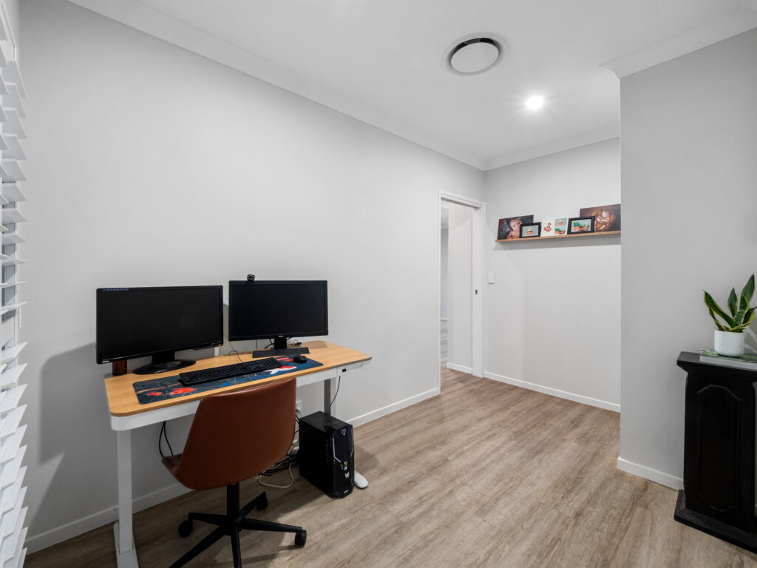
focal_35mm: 14
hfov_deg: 102.1
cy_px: 284
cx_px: 378
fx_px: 306
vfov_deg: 85.7
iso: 400
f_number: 8
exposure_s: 1/2.5
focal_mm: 7
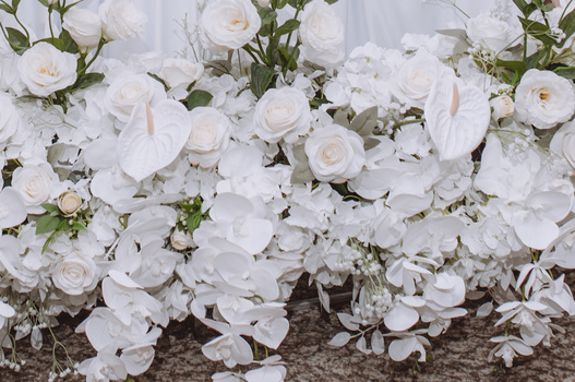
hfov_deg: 18.1
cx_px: 180
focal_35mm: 113
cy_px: -103
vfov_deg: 11.8
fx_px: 1803
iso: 200
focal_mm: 35
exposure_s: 1/125
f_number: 3.2
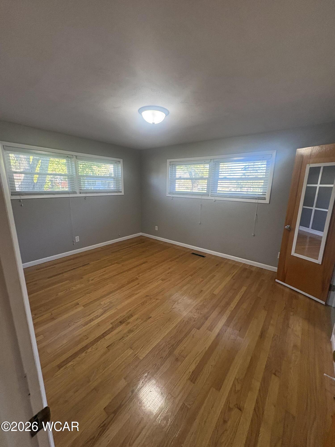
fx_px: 181
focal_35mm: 14
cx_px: 168
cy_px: 224
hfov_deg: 85.7
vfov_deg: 102.1
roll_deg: +0.0
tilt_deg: -10.2
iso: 400
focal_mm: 2.22
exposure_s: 1/120
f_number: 2.2
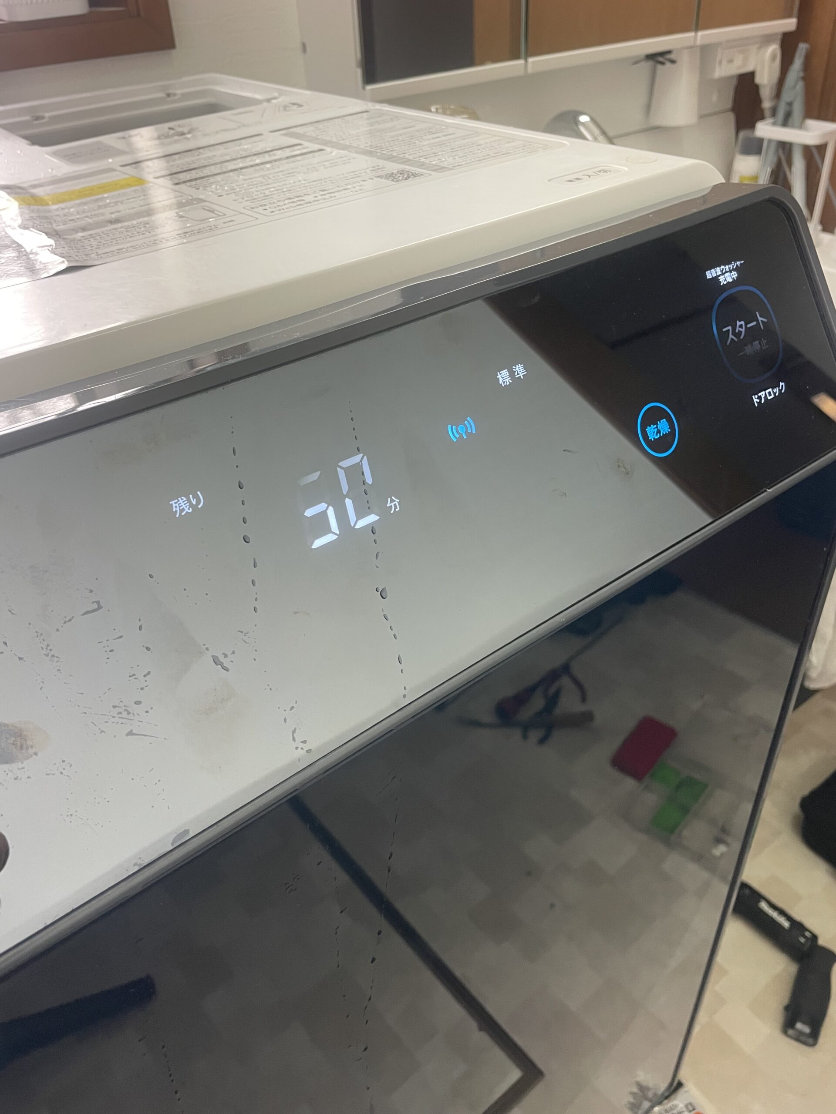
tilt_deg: -34.7
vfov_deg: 67.3
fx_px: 837
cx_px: 418
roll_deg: +4.0
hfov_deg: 53.1
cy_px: 557
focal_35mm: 26
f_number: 1.6
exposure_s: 1/84
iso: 125
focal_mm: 4.2
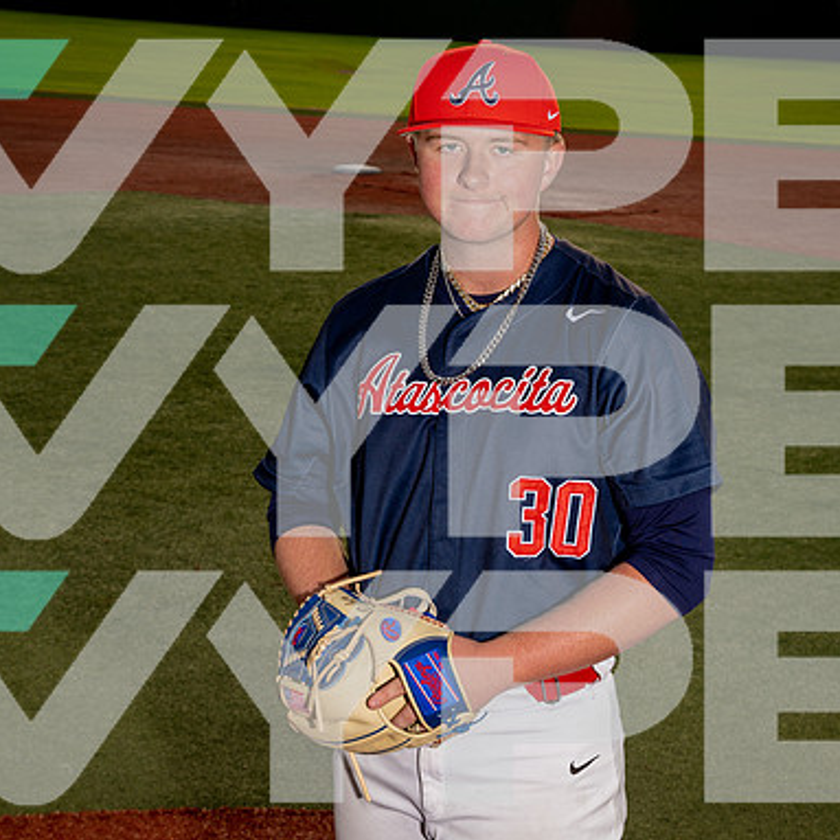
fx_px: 2087
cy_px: 422
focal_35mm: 76
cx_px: 406
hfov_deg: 22.8
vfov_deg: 22.8
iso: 250
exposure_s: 1/250
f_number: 11
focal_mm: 59
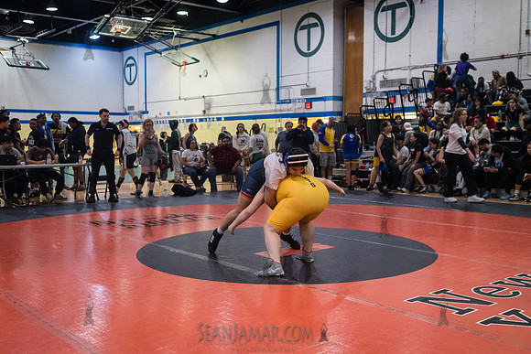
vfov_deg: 34.9
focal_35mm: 38
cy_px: 177
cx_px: 266
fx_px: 564
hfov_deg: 50.4
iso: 5000
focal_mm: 35
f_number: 3.2
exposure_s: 1/400
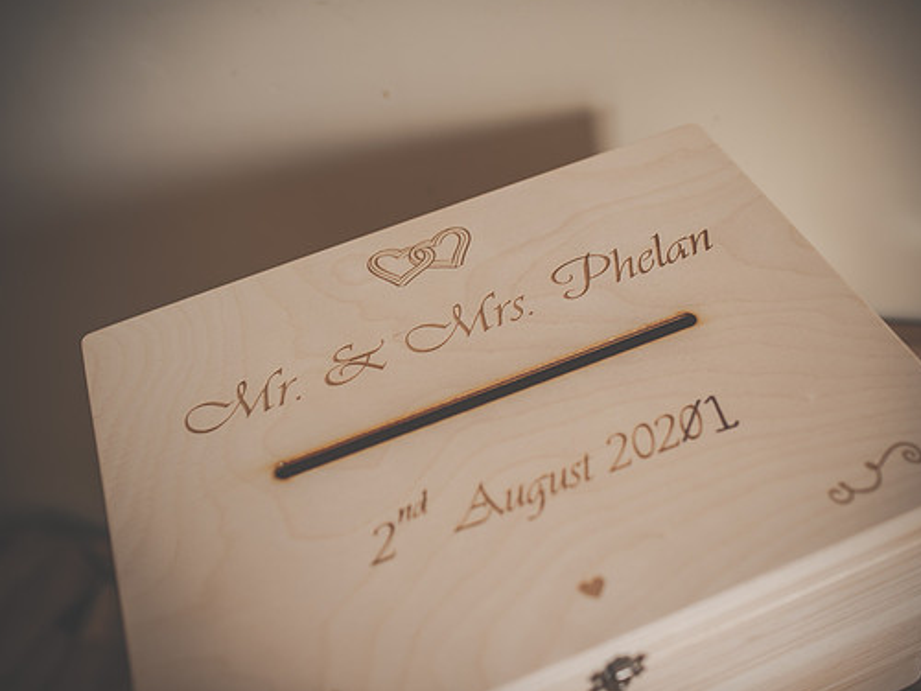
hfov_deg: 47.9
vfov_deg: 36.8
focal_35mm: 39
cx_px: 475
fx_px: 1038
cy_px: 346
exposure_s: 1/100
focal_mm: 35
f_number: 2.5
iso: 250
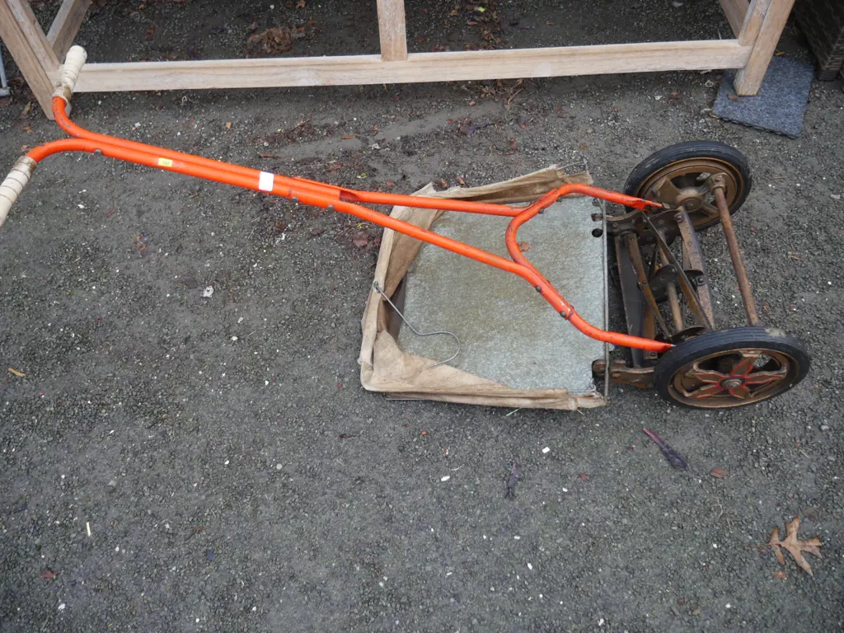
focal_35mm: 28
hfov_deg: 63.4
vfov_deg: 49.7
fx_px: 683
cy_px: 316
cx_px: 422
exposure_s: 1/100
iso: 200
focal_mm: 14
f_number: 3.5
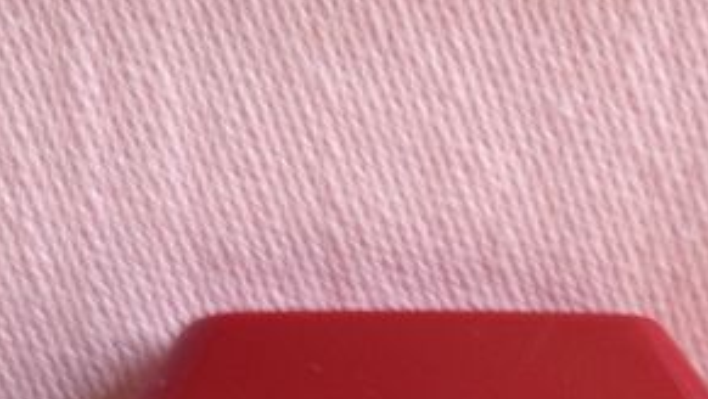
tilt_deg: -17.7
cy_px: 825
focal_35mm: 131
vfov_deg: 8.7
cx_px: 294
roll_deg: -0.5
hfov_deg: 16.4
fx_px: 2460
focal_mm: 4.28
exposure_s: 1/40
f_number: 2.4
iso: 50
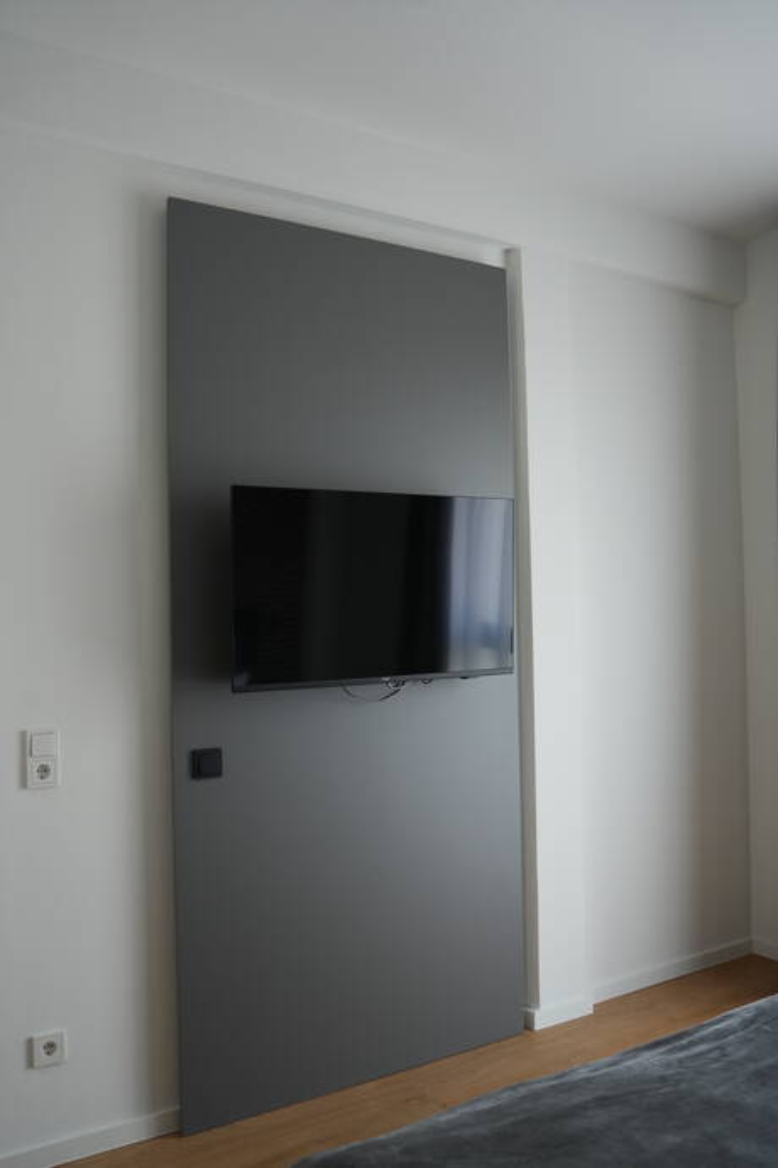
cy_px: 584
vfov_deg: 65.5
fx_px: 908
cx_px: 389
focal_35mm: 28
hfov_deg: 46.4
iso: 1000
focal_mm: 28
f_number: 4
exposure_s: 1/160
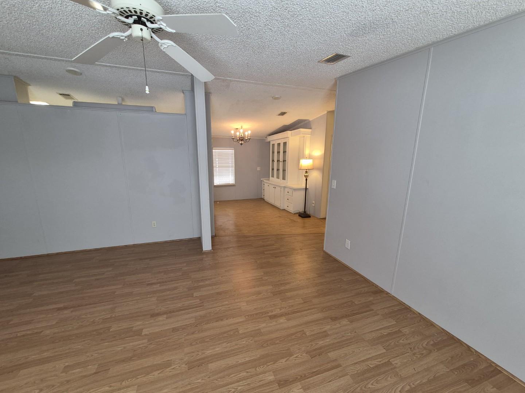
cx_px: 262
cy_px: 196
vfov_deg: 89.9
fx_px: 197
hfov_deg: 106.2
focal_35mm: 13
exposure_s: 1/60
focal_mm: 1.74
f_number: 2.2
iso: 160
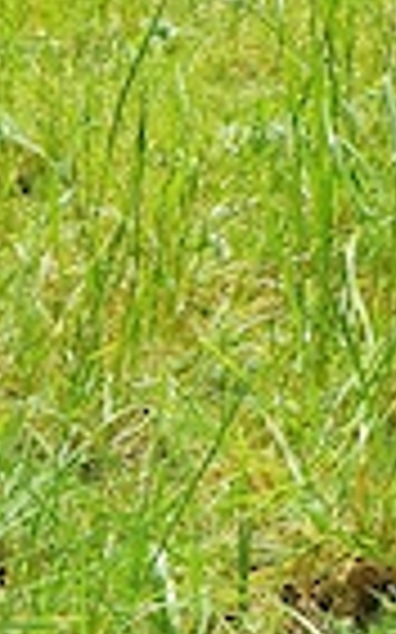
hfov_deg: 15.4
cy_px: 863
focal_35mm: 78
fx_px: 1348
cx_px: -202
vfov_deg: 23.0
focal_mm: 4.32
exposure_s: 1/400
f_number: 2.4
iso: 50
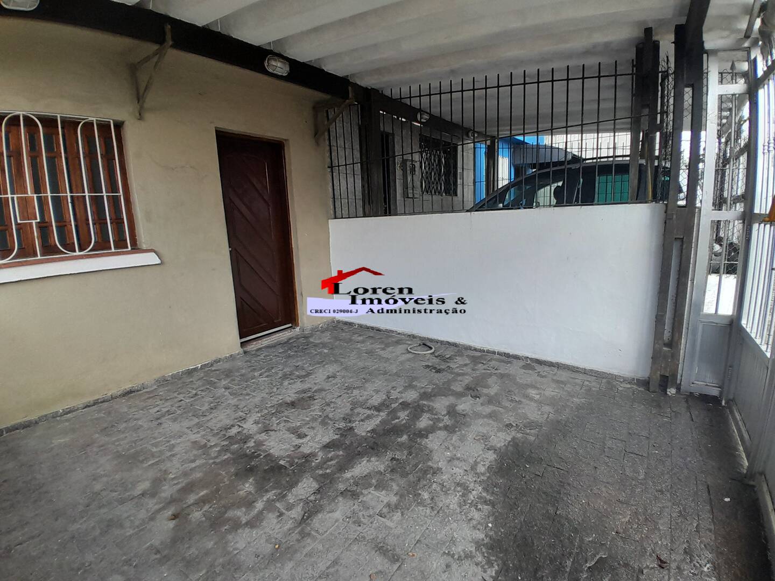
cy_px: 290
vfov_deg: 74.7
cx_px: 388
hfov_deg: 91.0
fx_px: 381
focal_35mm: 17
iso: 40
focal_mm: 1.46
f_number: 2.2
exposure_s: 1/120
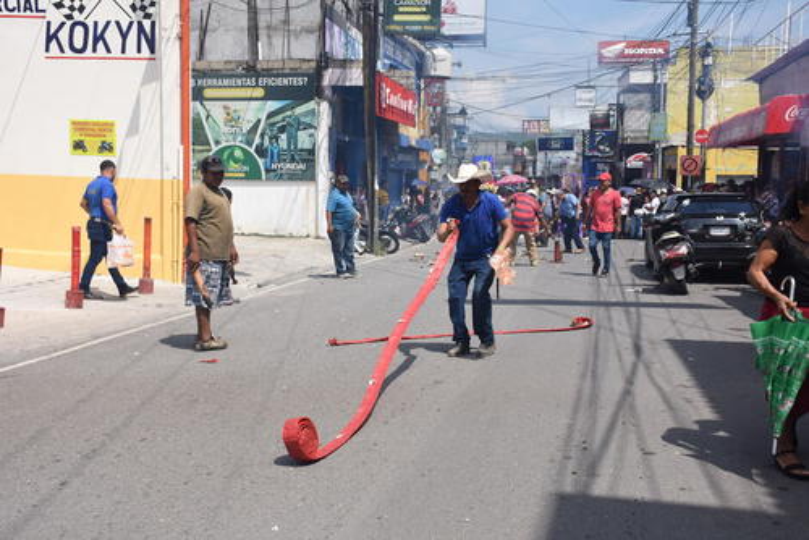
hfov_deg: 43.6
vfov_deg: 29.9
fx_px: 1012
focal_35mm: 45
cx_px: 404
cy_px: 270
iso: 400
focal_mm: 30
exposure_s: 1/2000
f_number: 6.3
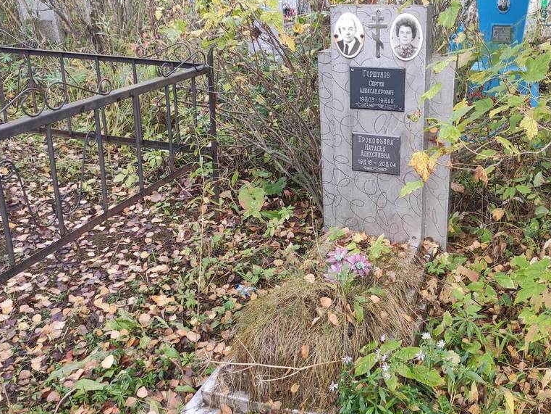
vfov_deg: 40.5
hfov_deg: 51.8
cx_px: 360
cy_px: 165
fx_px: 557
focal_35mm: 35
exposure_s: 1/120
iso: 119
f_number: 1.75
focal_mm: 4.77
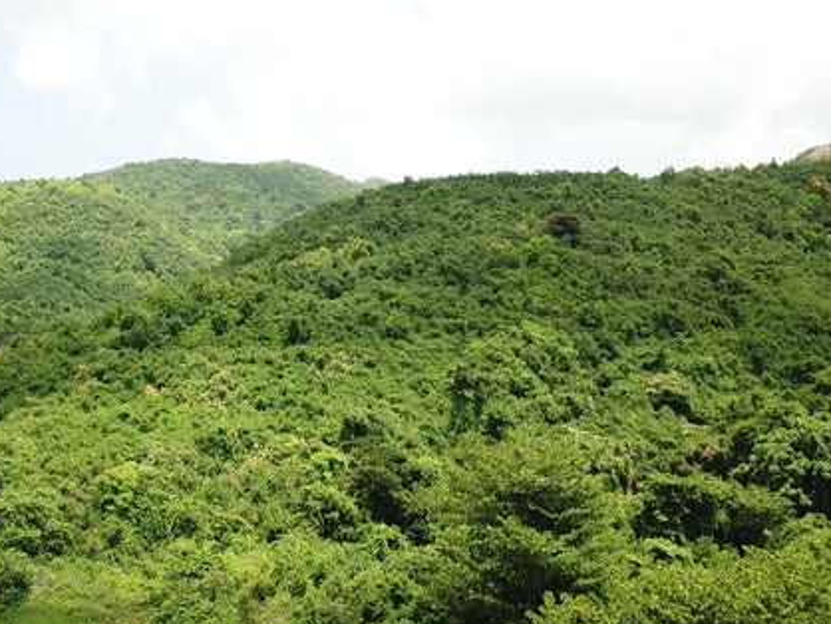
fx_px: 1273
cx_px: 343
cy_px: 300
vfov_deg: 27.5
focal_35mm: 53
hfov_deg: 36.1
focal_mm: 4.73
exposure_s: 1/817
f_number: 2.2
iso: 100
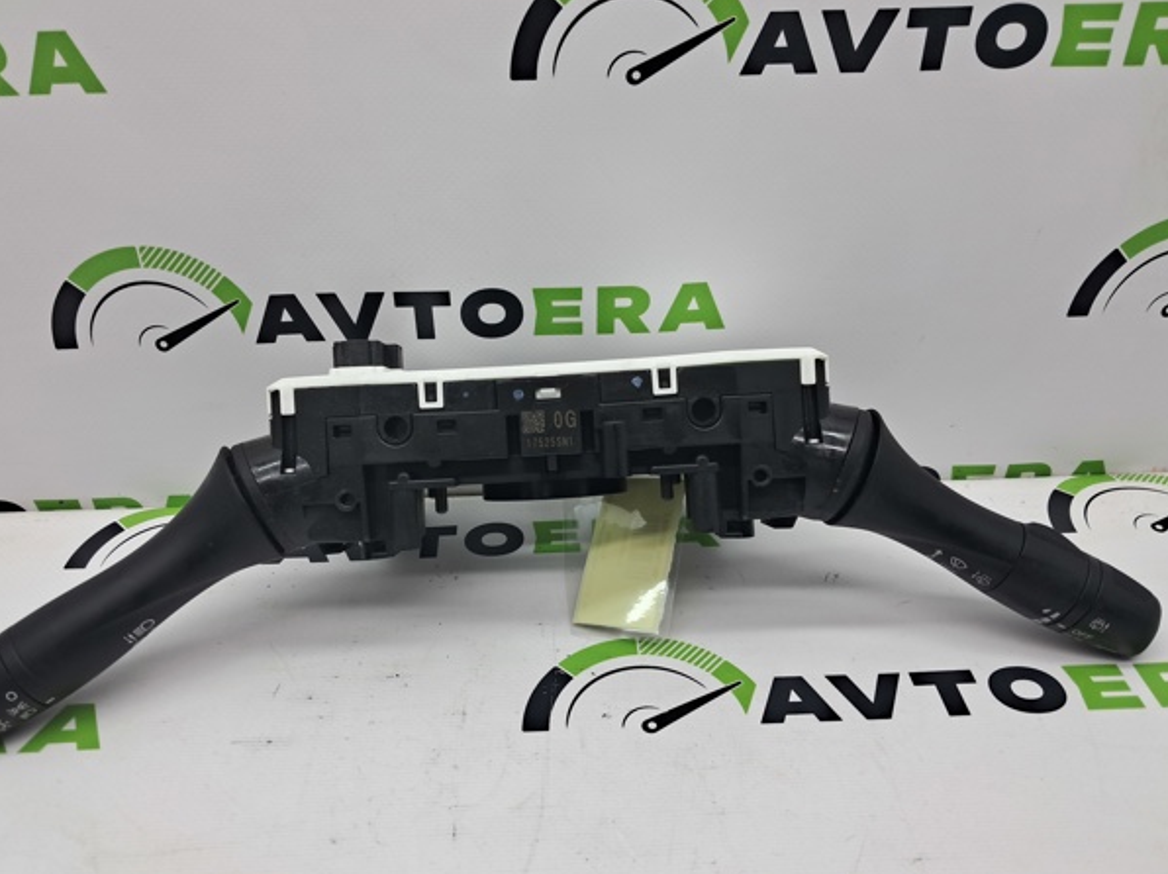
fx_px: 978
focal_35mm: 29
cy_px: 463
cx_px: 555
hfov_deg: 61.7
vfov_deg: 48.1
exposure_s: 1/100
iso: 50
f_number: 1.8
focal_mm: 4
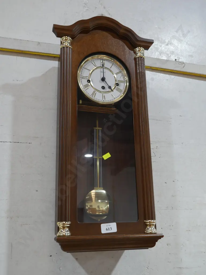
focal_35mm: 40
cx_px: 103
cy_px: 138
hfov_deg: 36.0
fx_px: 317
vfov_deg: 46.8
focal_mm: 20
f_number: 4.4
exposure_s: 1/60
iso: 1000
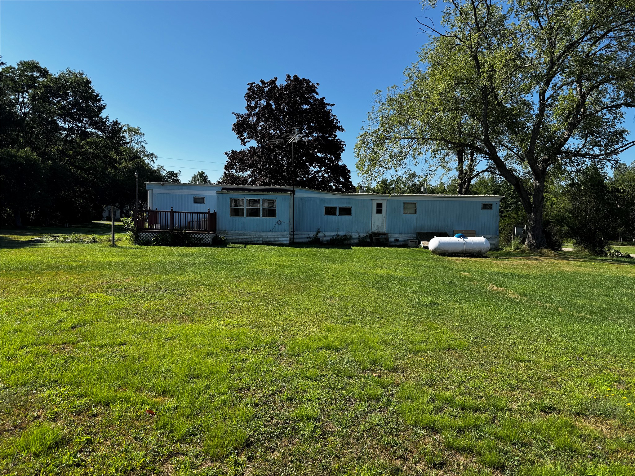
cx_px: 318
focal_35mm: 24
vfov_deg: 56.8
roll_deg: -0.8
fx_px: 440
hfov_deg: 71.6
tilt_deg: -3.0
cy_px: 238
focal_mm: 6.76
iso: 80
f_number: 1.78
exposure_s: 1/2959
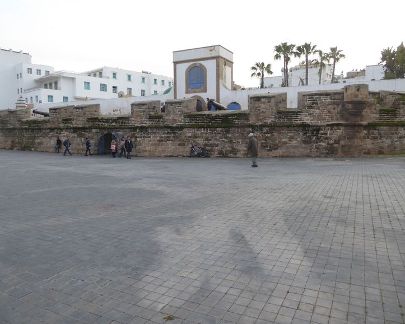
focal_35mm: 27
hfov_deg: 64.1
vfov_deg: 53.2
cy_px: 157
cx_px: 200
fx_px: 324
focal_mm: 4.3
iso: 80
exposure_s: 1/100
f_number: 3.3
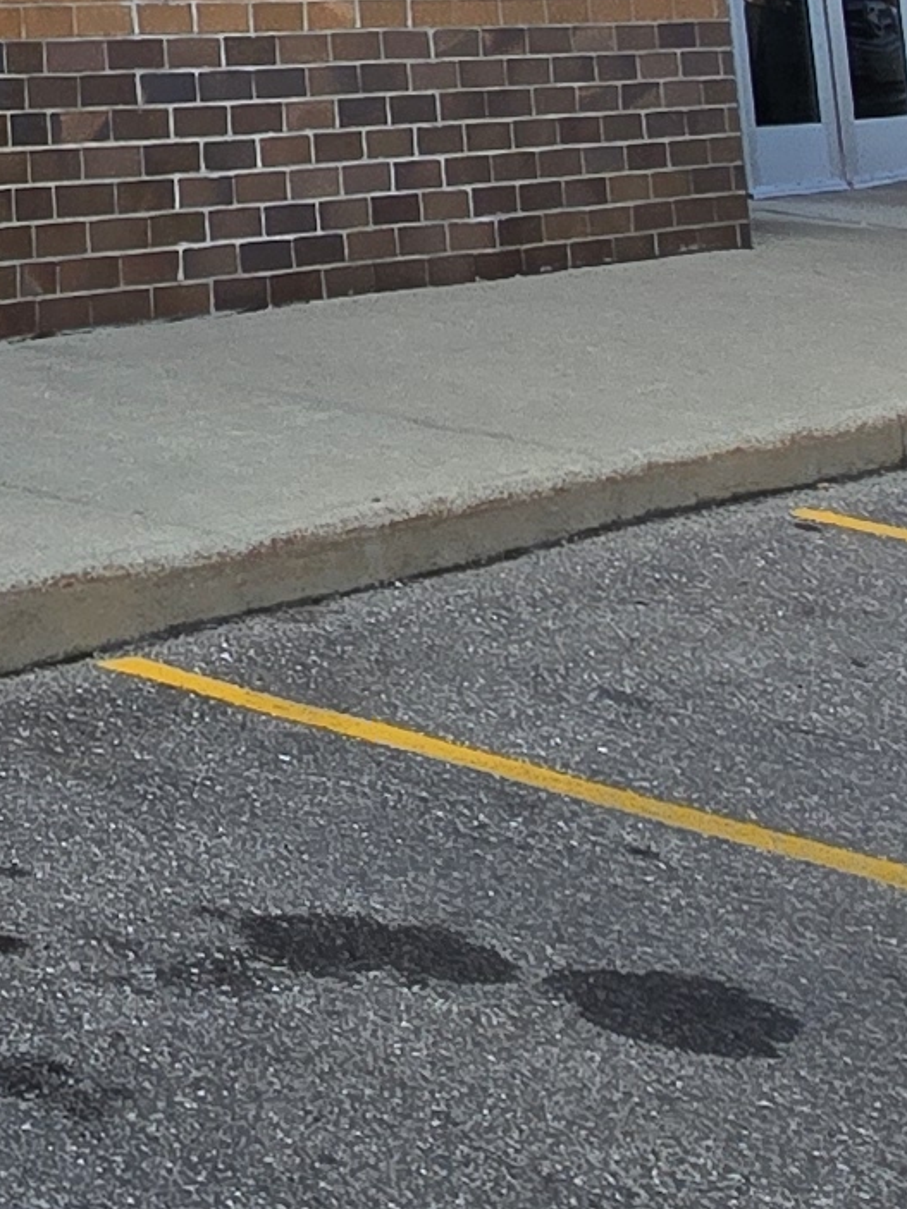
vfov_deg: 21.7
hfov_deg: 14.0
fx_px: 2586
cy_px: -640
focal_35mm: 74
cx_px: -1260
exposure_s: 1/902
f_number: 2.2
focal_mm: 2.2
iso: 50
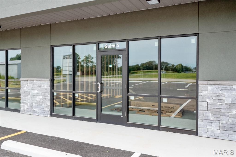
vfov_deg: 46.4
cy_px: 78
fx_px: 183
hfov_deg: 65.5
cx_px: 118
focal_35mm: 28
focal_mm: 14
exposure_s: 1/100
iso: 400
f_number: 9
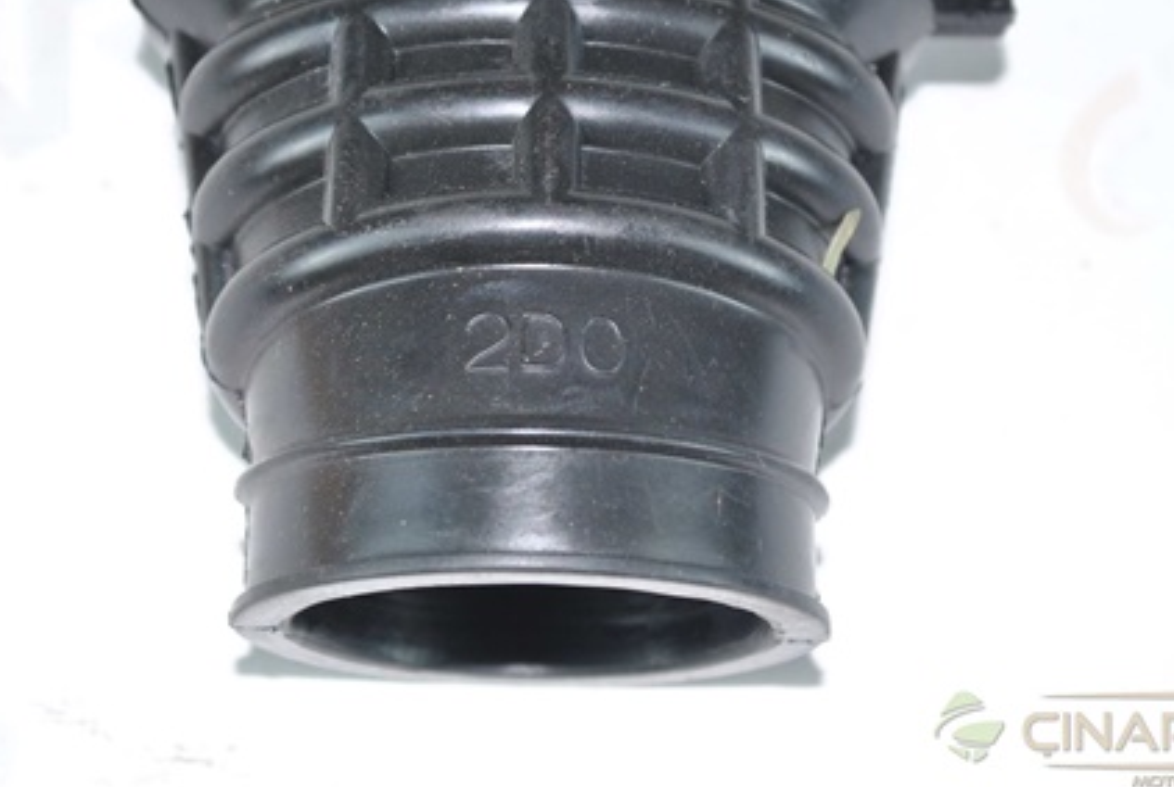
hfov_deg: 17.5
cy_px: 236
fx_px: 3813
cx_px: 502
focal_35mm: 117
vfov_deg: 11.8
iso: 200
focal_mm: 55
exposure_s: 1/20
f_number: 6.3
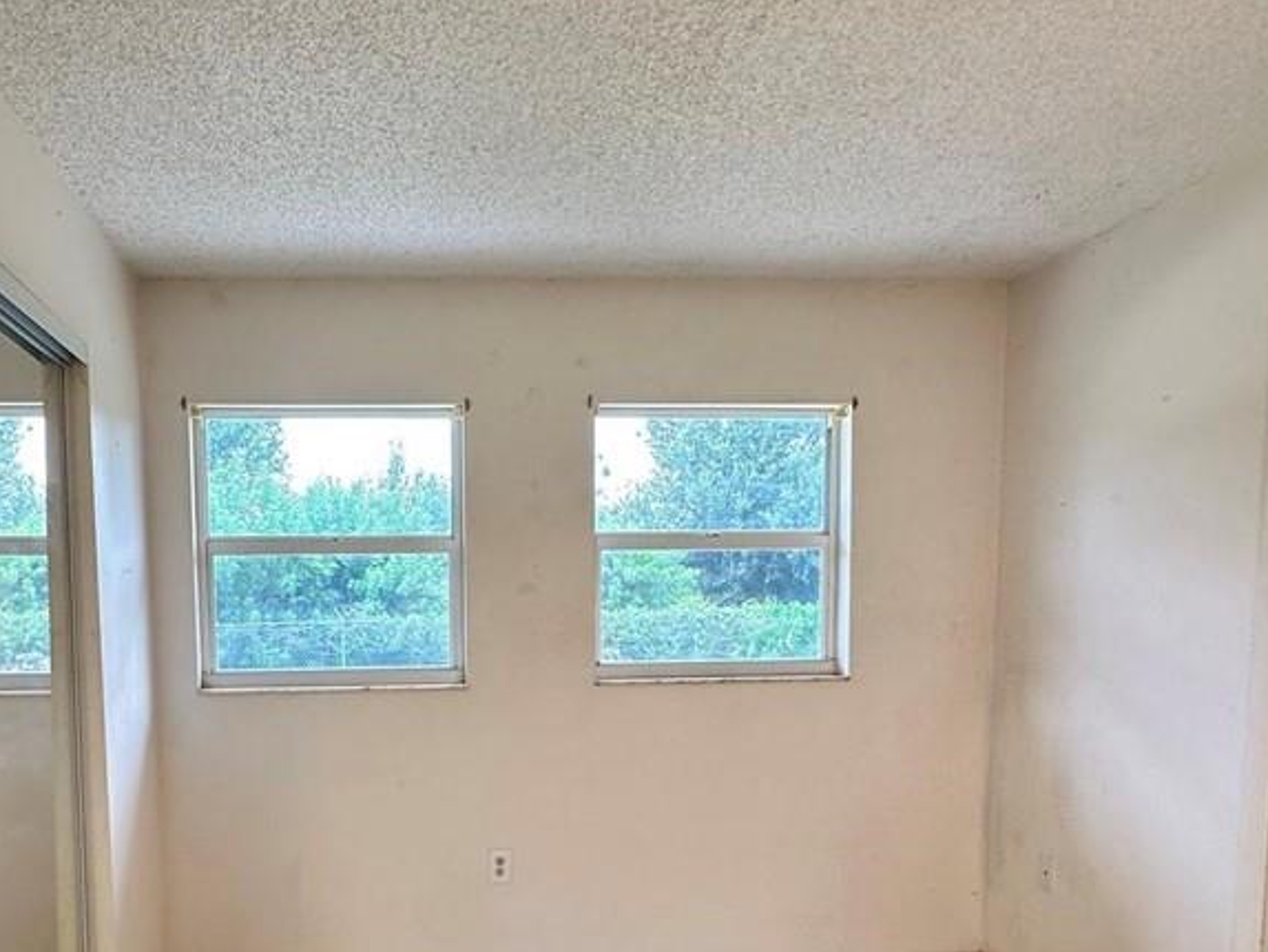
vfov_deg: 53.0
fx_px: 916
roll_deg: +0.4
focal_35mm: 25
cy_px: 689
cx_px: 440
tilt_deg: -5.6
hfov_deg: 67.8
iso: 80
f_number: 2.2
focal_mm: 2.22
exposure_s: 1/120
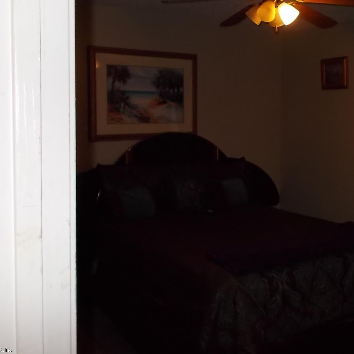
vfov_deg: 40.6
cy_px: 129
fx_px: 474
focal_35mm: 41
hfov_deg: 39.4
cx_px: 281
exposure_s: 1/25
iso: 200
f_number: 3.2
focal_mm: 4.6
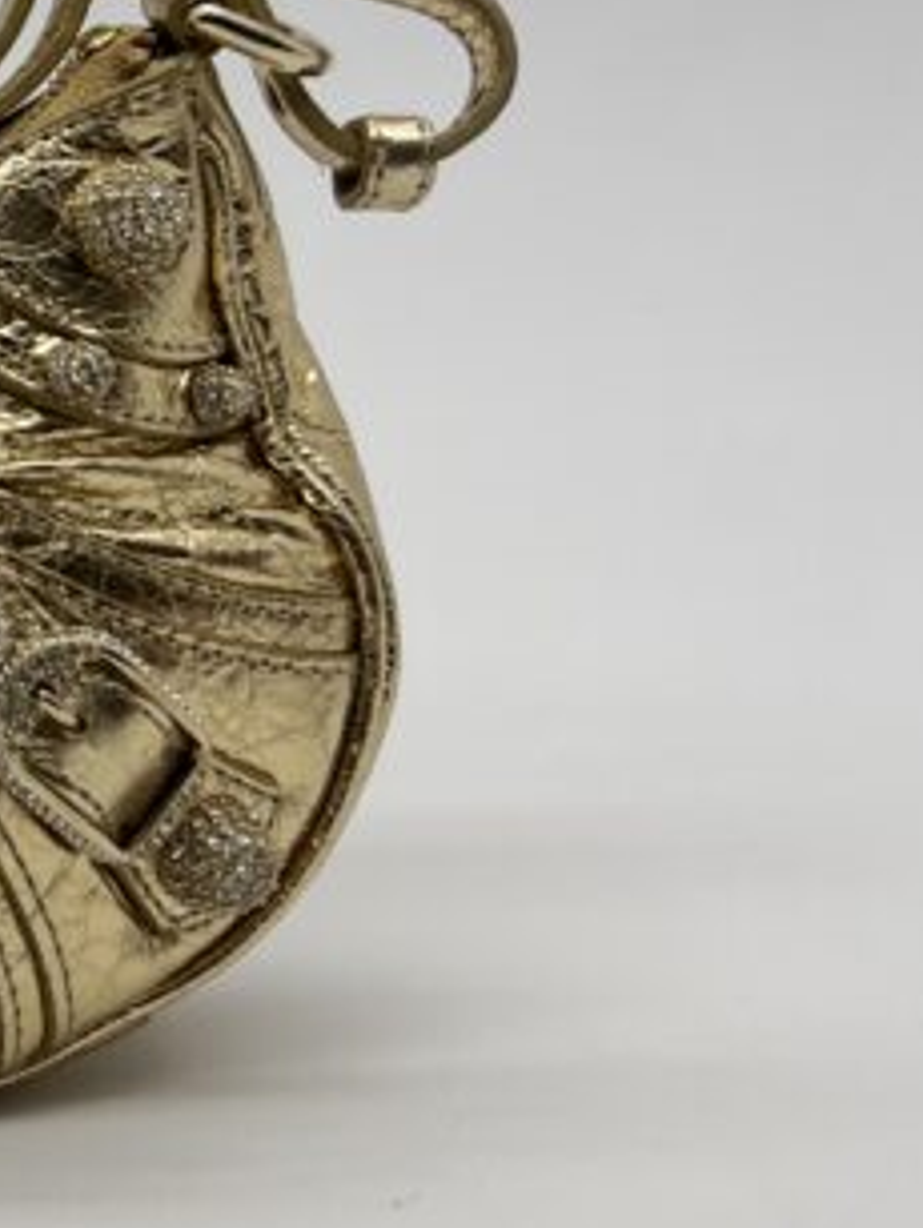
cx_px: -558
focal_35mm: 87
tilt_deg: -10.8
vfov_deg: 22.4
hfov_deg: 15.4
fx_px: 3089
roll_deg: +0.2
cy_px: 385
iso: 40
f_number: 1.5
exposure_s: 1/160
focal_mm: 5.7
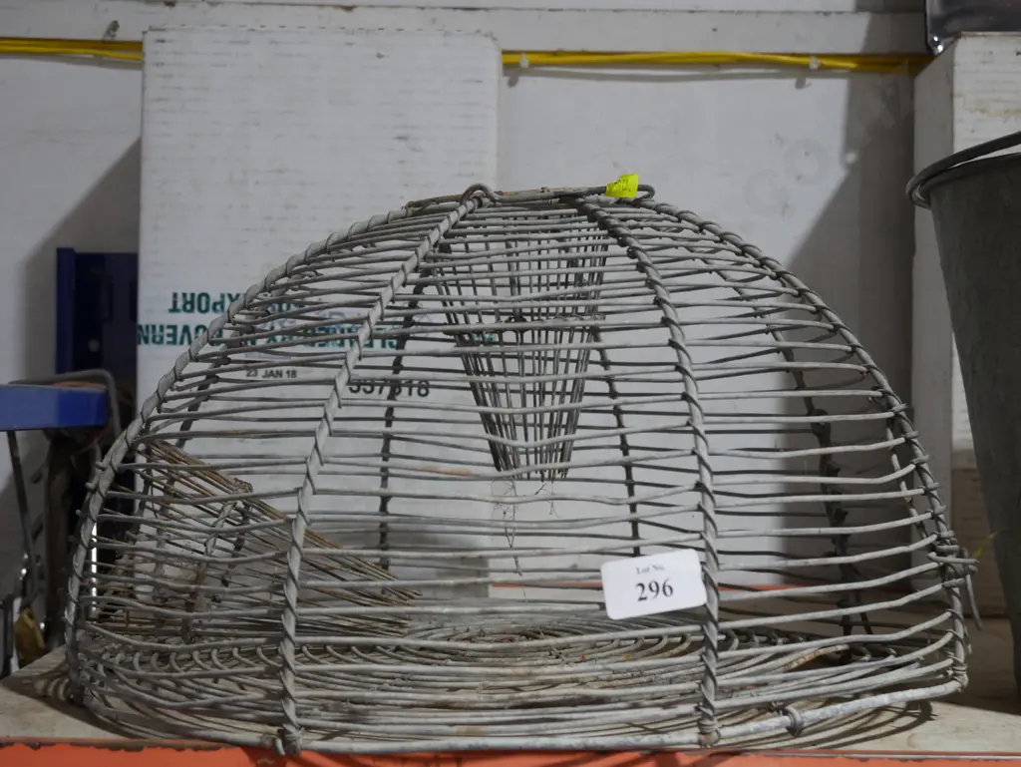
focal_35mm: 54
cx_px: 510
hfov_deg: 35.5
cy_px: 384
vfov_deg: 27.1
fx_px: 1593
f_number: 5.3
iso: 1000
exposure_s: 1/60
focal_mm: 27
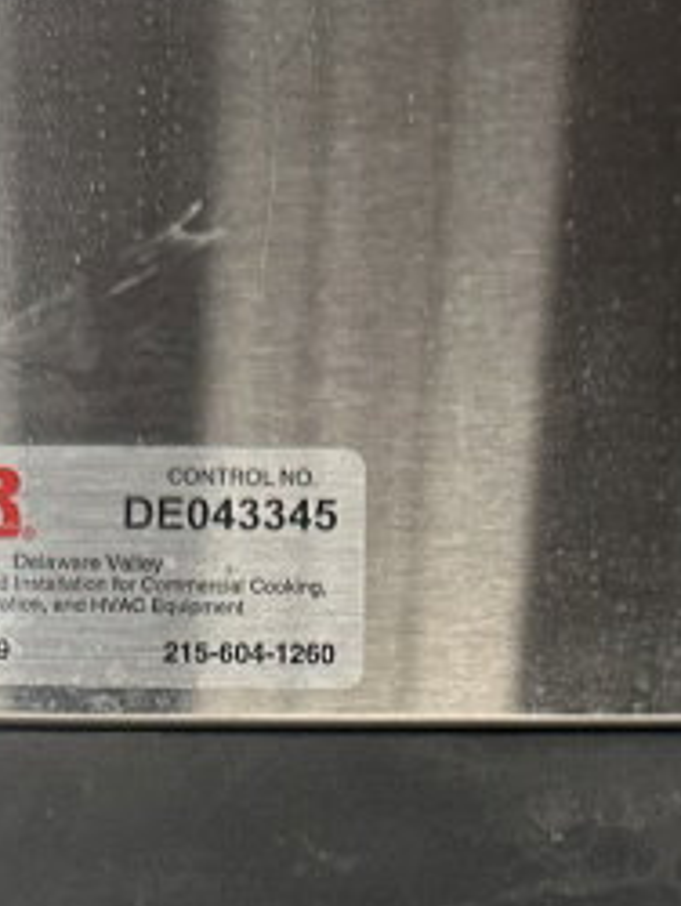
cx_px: 312
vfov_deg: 21.9
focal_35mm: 78
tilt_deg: +10.2
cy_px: 1248
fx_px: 2043
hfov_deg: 18.9
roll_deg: -2.0
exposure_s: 1/60
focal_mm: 6.86
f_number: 1.78
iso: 320
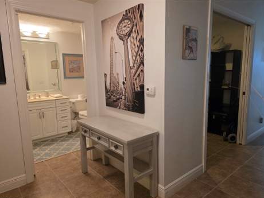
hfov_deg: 71.6
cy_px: 102
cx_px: 128
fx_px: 183
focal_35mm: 24
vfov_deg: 56.8
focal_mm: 6.3
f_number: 1.7
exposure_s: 1/120
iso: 500
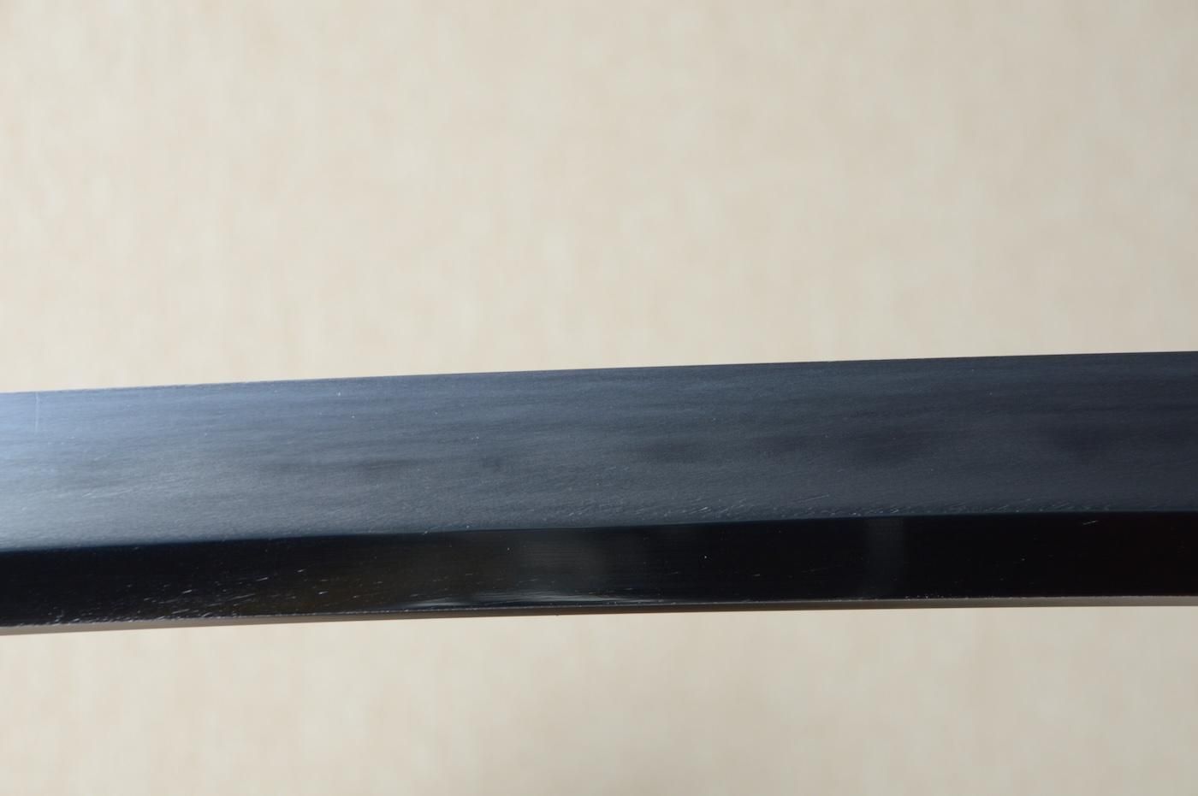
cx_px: 599
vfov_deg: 9.1
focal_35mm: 150
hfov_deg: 13.7
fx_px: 4987
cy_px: 398
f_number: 11
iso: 400
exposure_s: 1/2
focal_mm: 100
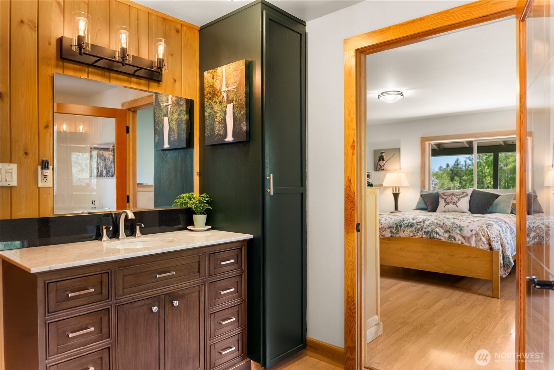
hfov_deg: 73.7
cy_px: 185
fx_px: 370
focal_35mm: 24
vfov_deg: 53.2
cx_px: 277
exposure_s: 1/30
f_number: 2.8
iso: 400
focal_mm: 24
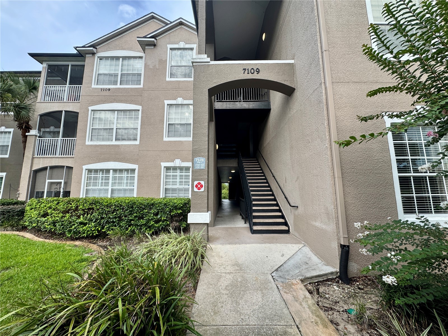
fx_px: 181
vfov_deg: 85.7
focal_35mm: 14
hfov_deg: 102.1
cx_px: 224
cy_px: 168
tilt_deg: +7.5
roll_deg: +0.3
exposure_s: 1/664
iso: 40
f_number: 2.2
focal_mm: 2.22
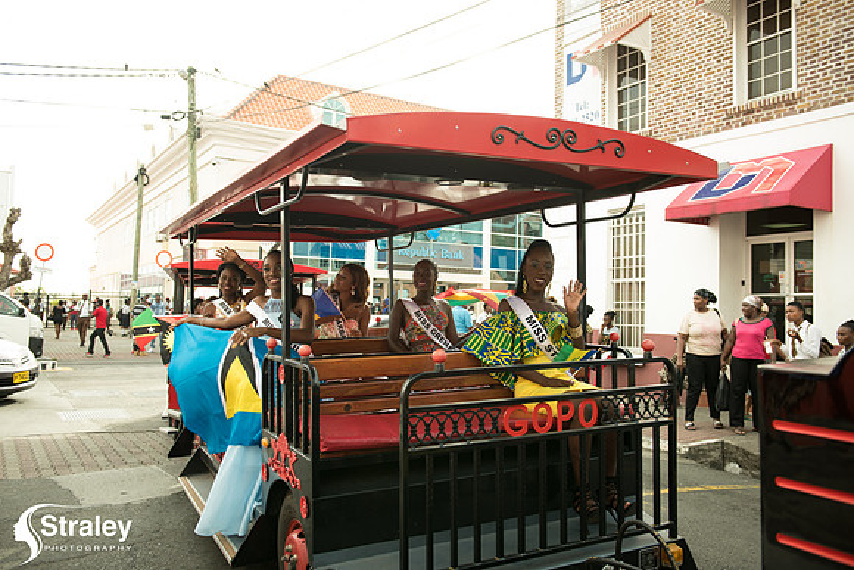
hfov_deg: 60.3
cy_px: 285
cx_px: 427
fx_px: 736
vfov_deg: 42.3
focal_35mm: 31
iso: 160
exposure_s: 1/200
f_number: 4.5
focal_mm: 31
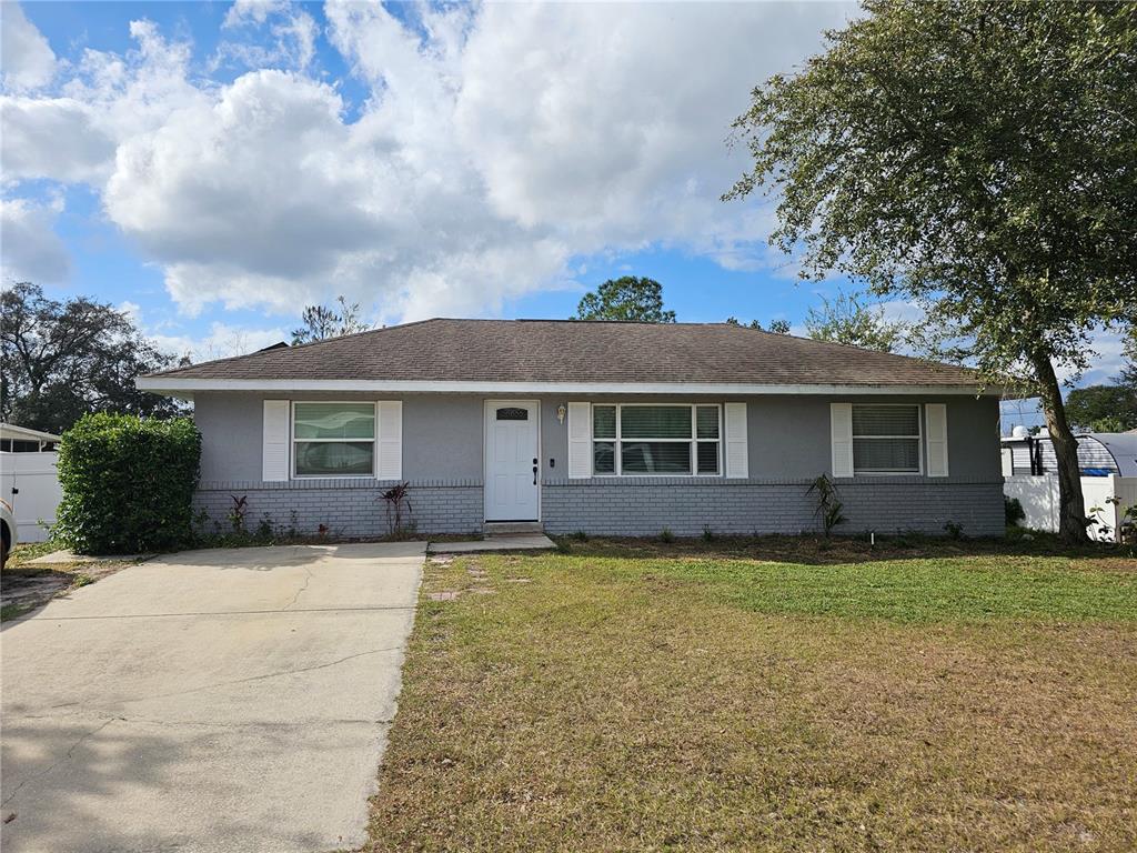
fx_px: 755
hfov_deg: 73.9
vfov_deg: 58.9
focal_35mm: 23
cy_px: 426
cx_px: 568
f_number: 1.7
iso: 10
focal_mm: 6.3
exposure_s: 1/1414
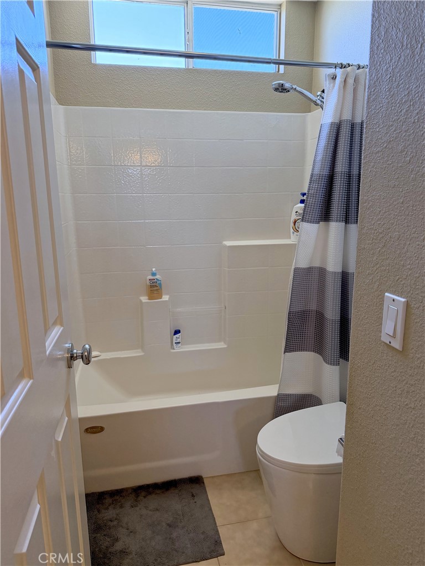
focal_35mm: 24
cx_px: 212
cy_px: 283
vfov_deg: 71.6
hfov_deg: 56.8
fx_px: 393
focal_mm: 6.8
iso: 200
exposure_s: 1/133
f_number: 1.8
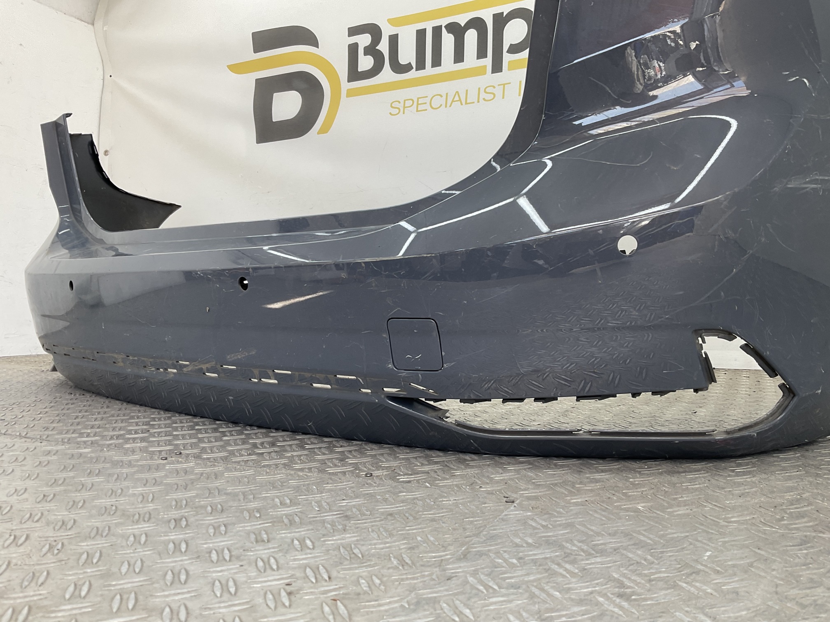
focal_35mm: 29
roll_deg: -0.5
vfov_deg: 48.2
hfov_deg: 61.7
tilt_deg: -2.6
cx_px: 415
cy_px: 311
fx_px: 695
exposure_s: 1/100
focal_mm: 3
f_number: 1.8
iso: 20
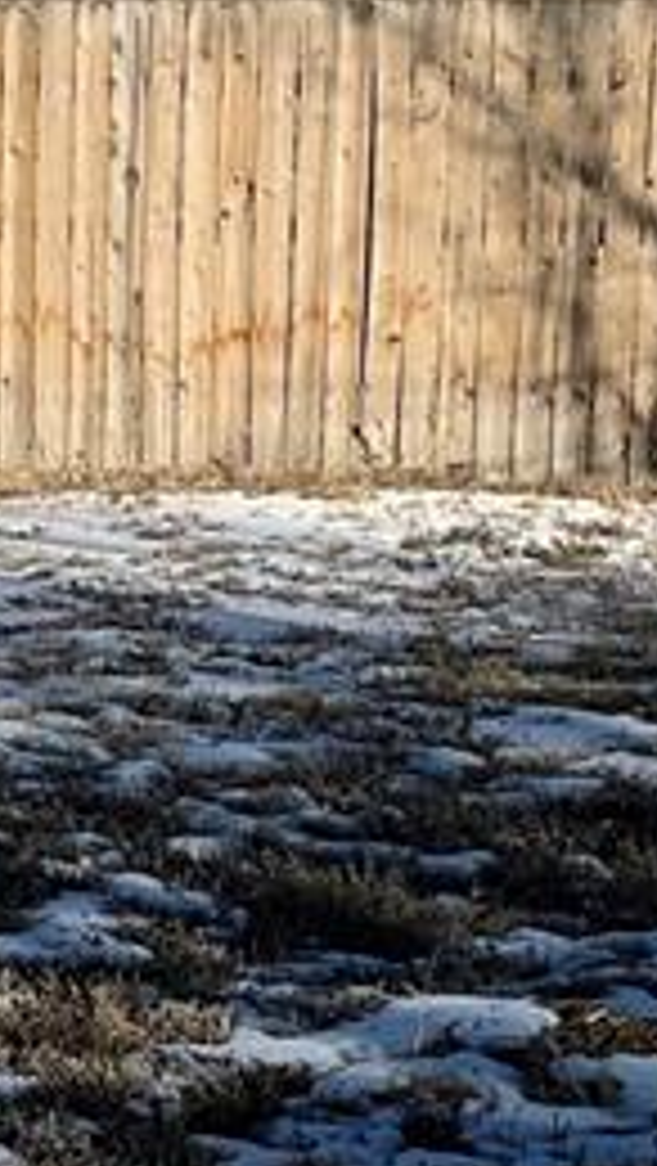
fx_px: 3865
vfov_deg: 16.9
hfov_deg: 9.6
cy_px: 1060
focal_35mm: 125
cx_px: -176
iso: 16
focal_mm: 3
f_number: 1.8
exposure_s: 1/3322
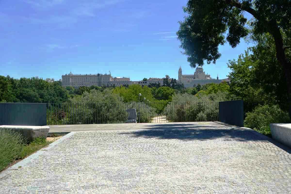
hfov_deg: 47.9
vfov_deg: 33.0
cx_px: 146
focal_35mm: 40
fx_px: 327
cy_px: 97
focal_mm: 27
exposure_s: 1/320
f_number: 9
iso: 100
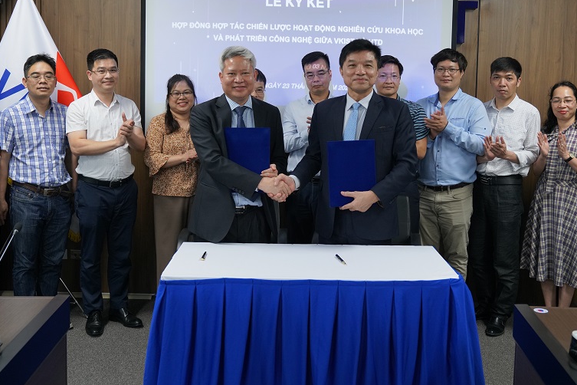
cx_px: 316
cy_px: 150
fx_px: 689
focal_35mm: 43
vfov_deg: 31.1
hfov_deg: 45.4
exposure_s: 1/160
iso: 1600
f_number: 4
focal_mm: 30
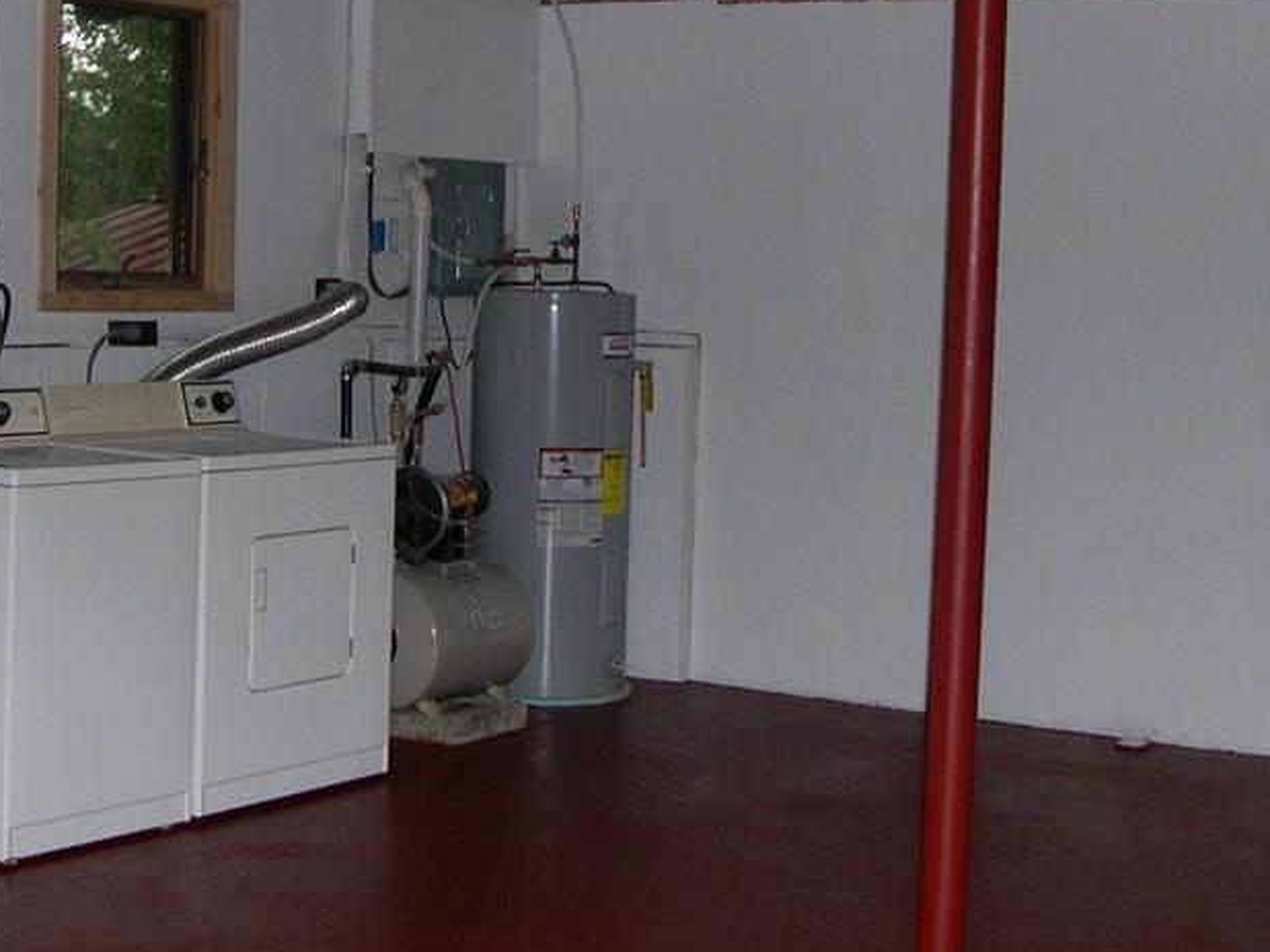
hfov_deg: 30.7
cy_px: 350
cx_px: 612
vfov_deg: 23.2
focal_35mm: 63
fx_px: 2310
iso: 269
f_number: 2.8
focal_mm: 8
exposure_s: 1/60
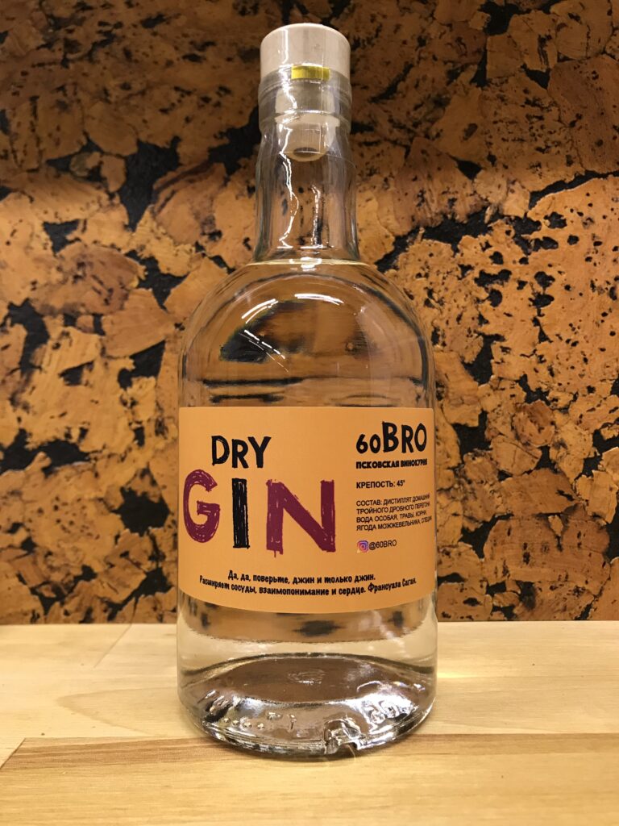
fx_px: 668
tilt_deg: +0.5
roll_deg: +0.1
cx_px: 310
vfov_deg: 63.4
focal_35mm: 28
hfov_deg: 49.7
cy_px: 413
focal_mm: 3.99
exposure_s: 1/17
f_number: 1.8
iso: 40
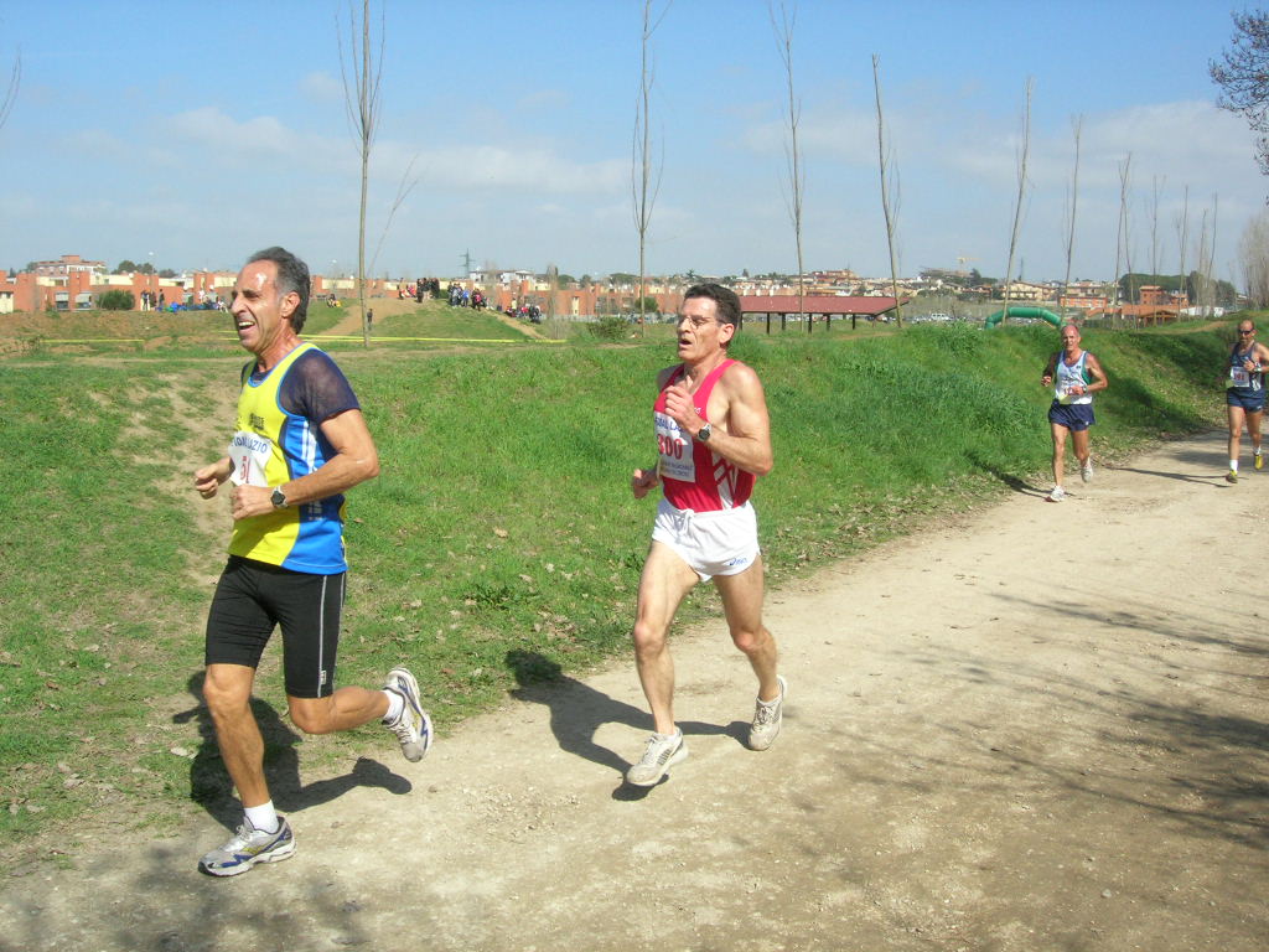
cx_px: 634
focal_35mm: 38
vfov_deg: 37.7
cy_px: 476
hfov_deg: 49.0
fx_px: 1393
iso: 200
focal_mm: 7.8
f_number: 4.8
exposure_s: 1/1389
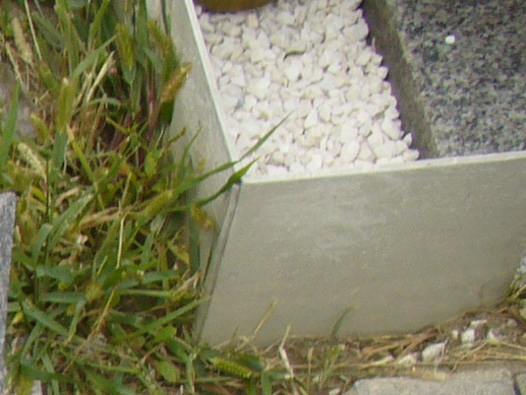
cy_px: 866
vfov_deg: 7.9
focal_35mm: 177
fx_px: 2689
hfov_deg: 9.9
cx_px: -710
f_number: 5.6
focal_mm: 6.1
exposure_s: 1/125
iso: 80
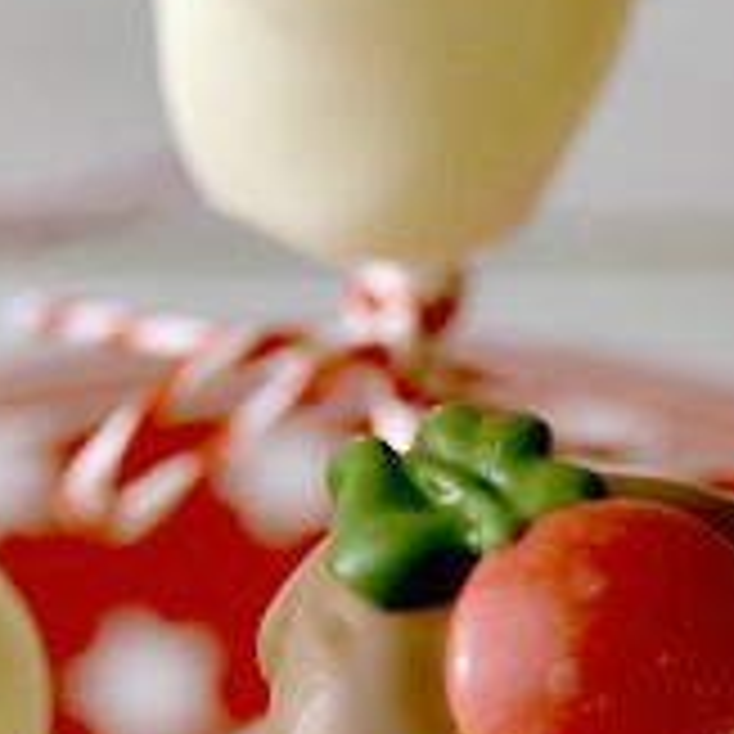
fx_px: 6525
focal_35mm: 272
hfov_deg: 6.4
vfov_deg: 6.4
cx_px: -59
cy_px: 752
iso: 320
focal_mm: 34
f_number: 4.5
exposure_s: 1/400
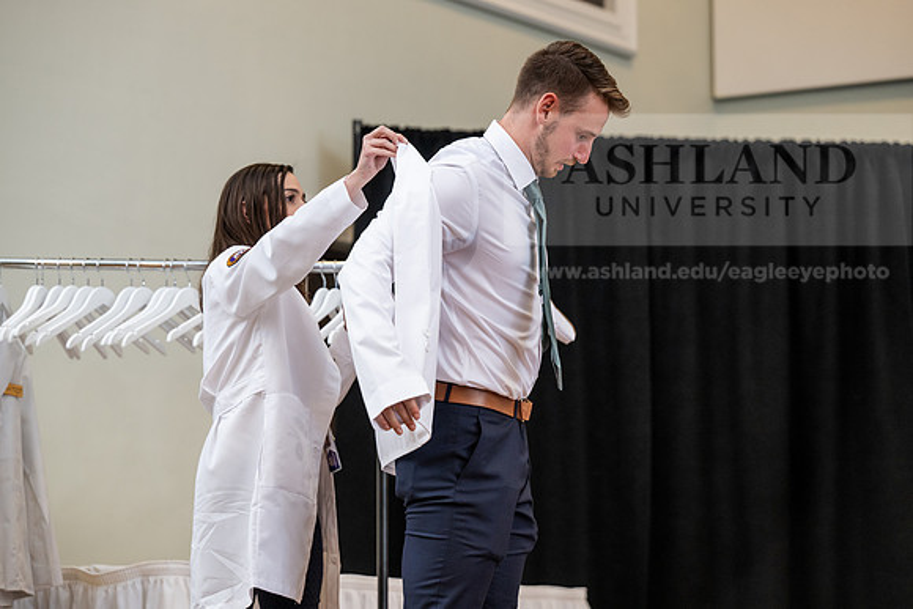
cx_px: 456
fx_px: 2790
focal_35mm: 110
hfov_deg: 18.6
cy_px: 304
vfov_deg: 12.5
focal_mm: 110
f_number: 3.5
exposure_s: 1/200
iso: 1600
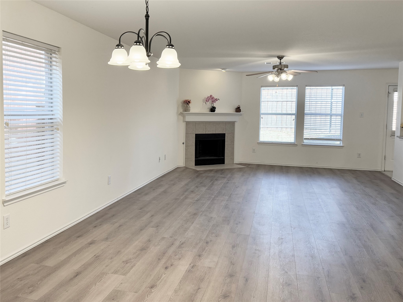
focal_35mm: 24
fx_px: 279
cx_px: 202
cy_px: 151
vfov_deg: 56.8
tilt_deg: -3.6
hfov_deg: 71.6
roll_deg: -0.3
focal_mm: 6.76
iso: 125
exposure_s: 1/233
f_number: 1.78
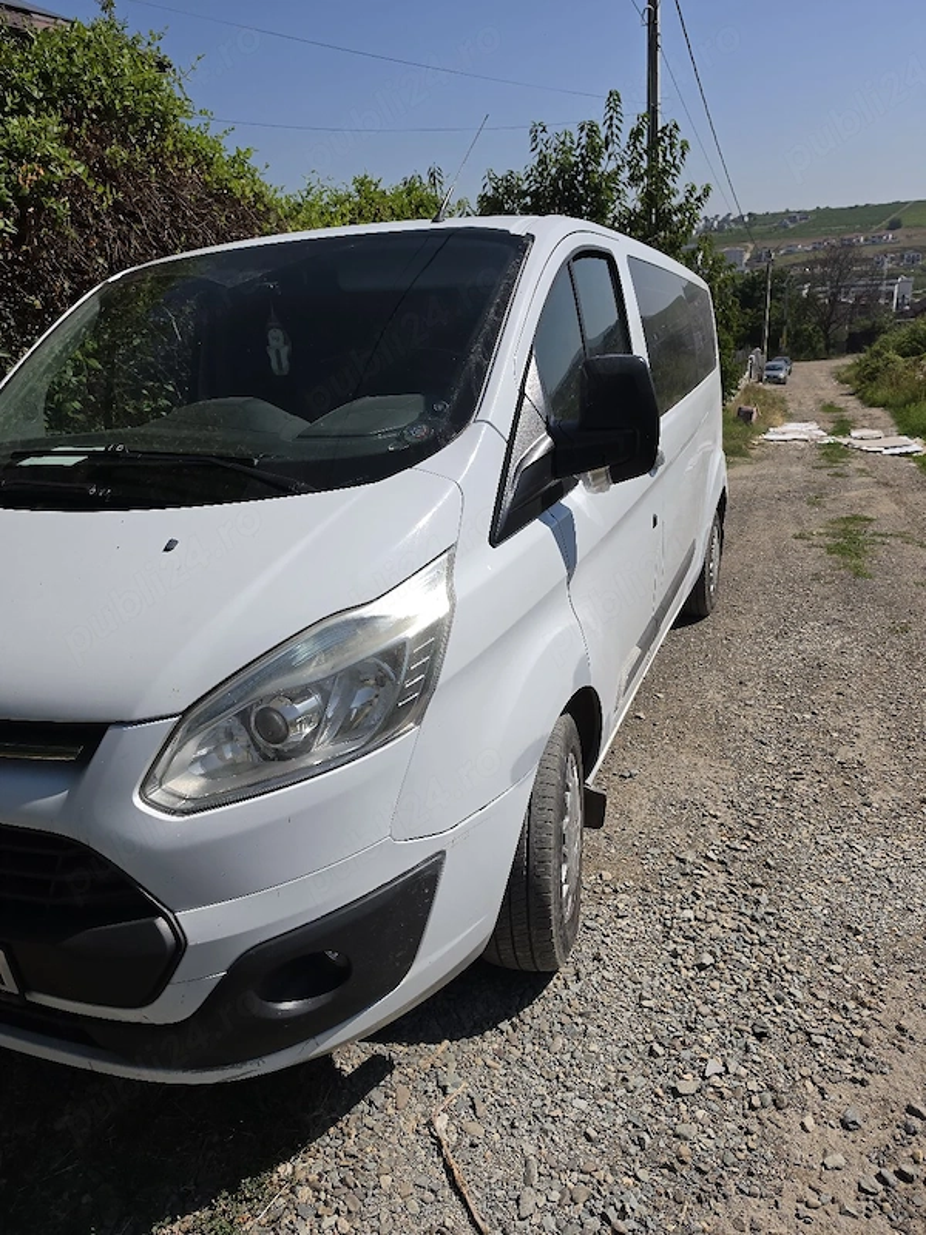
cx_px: 463
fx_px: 820
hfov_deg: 58.9
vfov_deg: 73.9
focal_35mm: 23
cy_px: 618
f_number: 1.4
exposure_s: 1/2000
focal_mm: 6.5
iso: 10
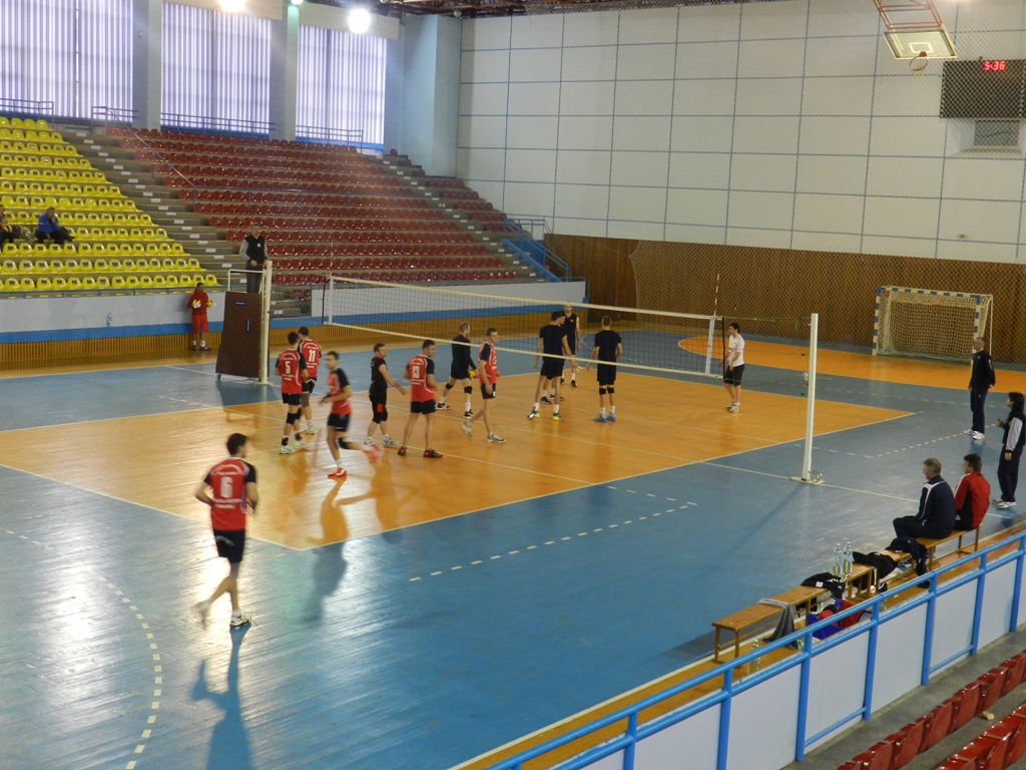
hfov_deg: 41.2
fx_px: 1363
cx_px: 513
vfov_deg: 31.5
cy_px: 385
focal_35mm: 46
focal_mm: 8.1
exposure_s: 1/30
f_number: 4.2
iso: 250
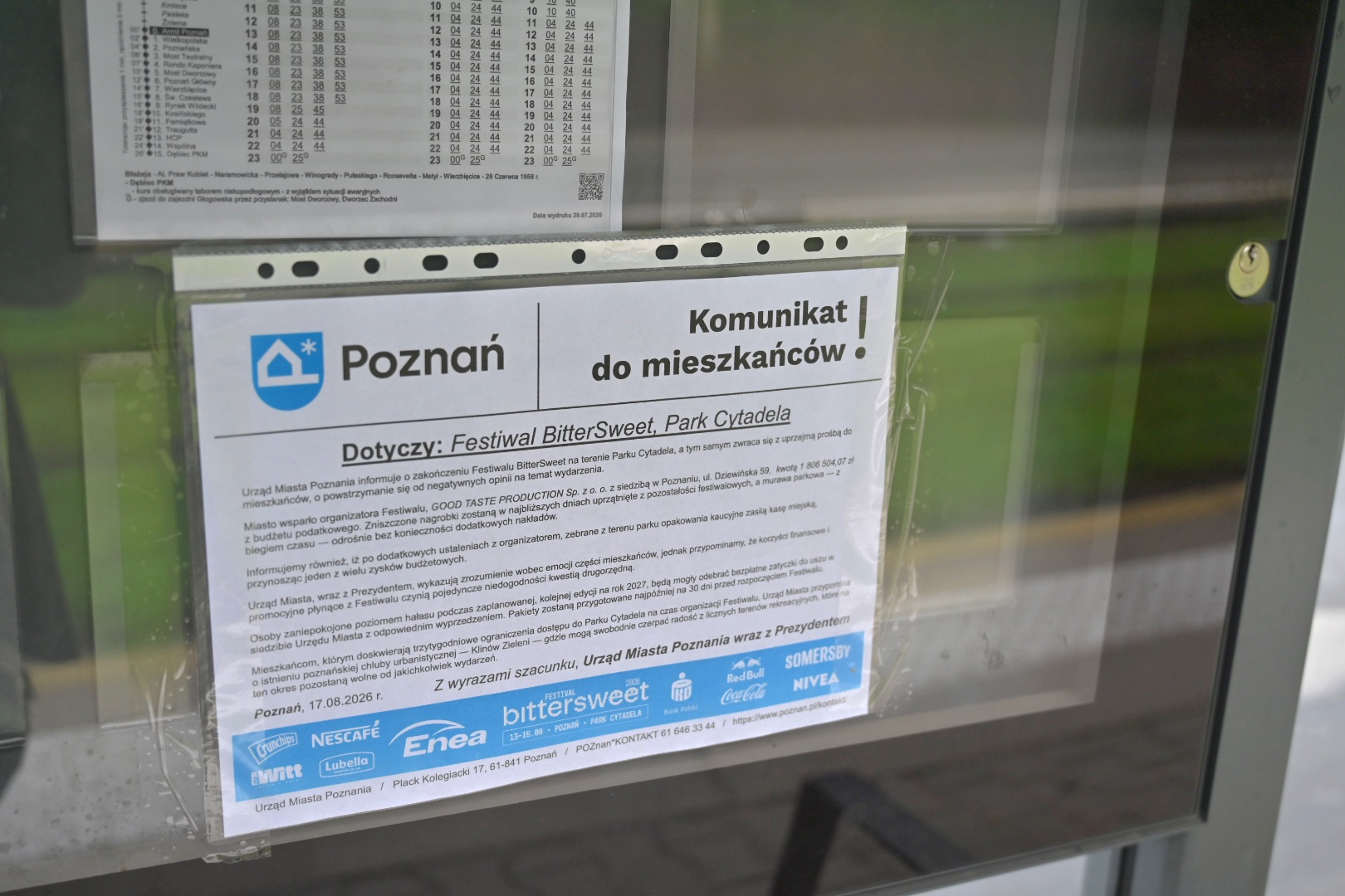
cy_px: 448
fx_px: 1494
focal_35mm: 40
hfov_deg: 48.5
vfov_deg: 33.4
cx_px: 672
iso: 280
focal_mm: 40
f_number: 4
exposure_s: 1/400
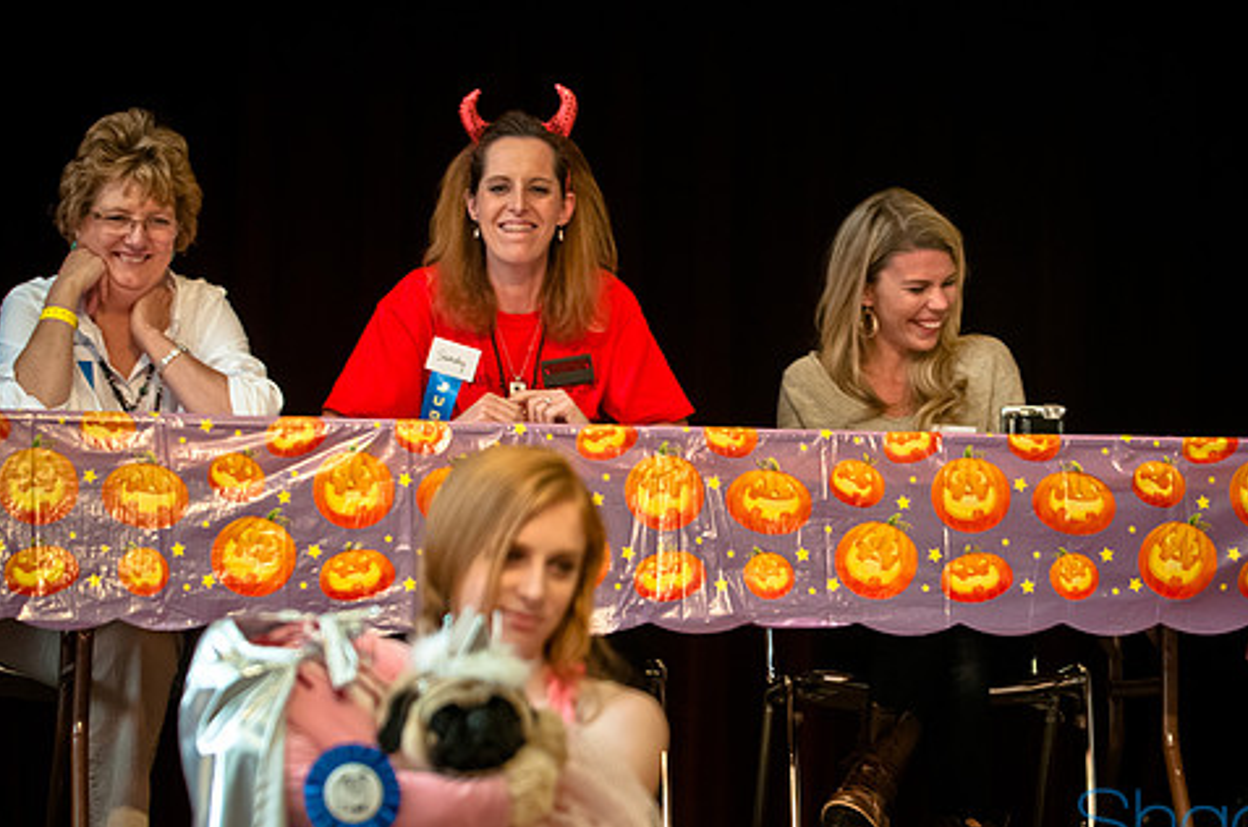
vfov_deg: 9.4
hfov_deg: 14.1
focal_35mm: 146
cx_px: 735
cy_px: 451
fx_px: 5051
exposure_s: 1/125
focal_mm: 80
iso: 200
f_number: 2.8
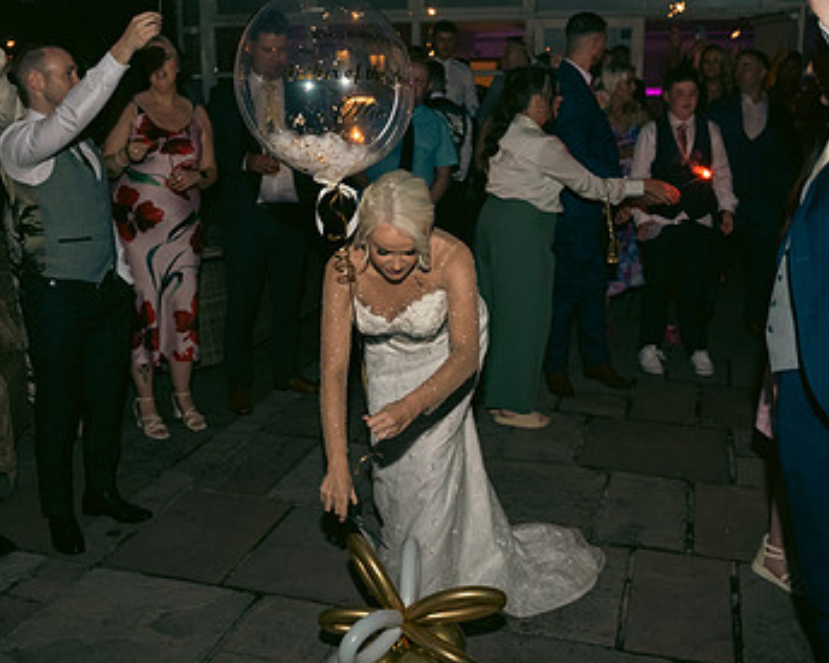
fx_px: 932
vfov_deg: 39.1
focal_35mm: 38
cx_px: 393
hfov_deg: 47.9
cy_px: 286
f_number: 3.5
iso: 800
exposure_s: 1/160
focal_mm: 24
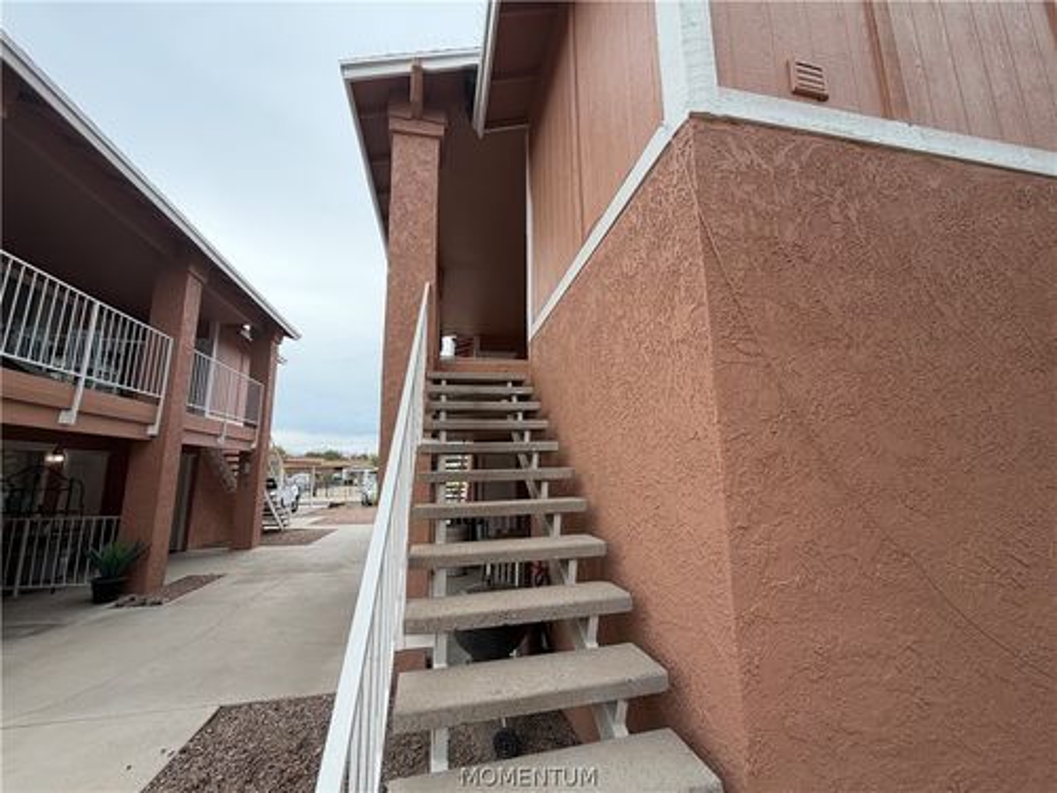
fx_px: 427
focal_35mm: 14
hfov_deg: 102.1
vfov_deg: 85.7
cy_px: 396
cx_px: 528
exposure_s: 1/245
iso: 40
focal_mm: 2.22
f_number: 2.2
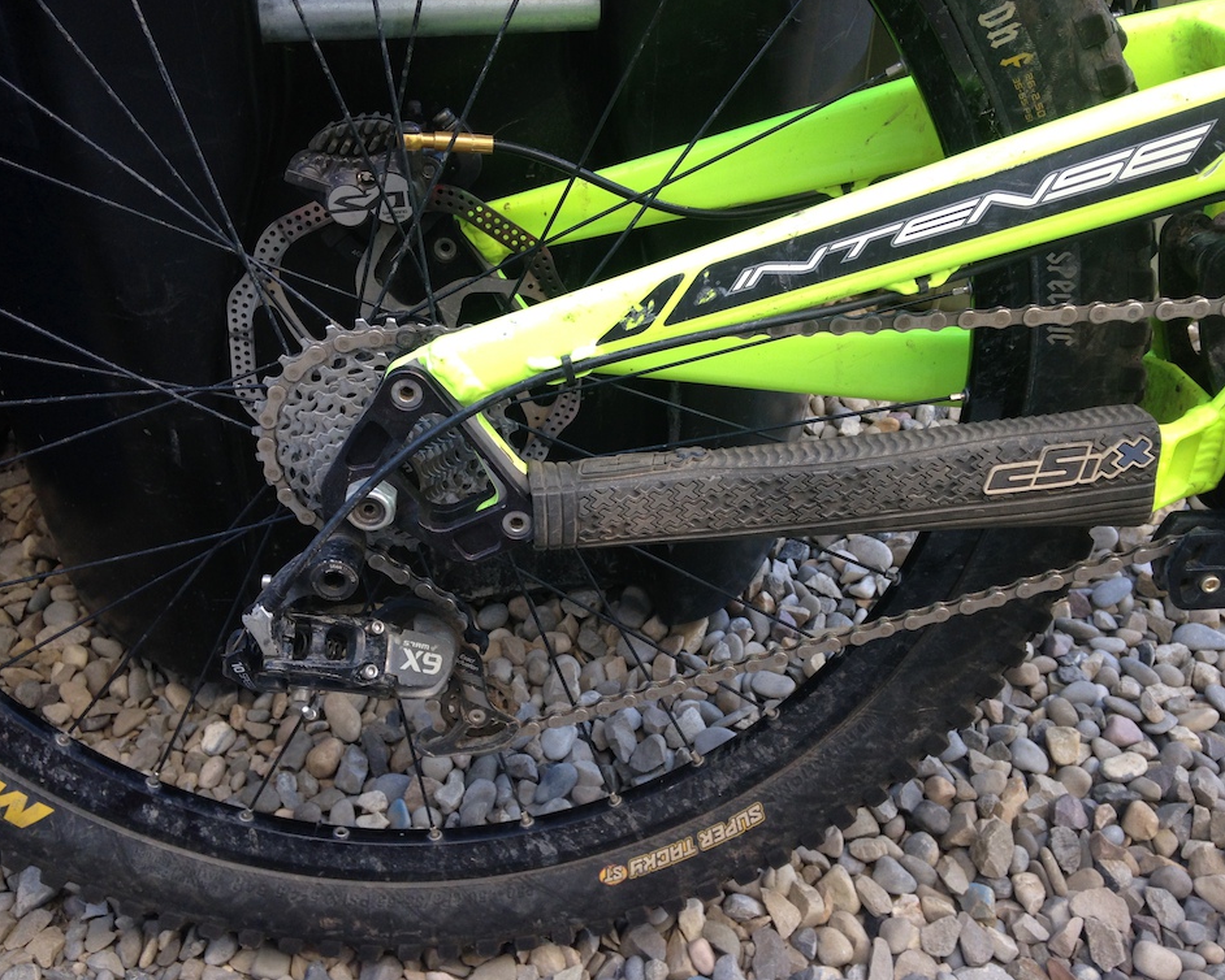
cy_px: 486
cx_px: 611
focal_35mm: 35
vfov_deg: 42.2
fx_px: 1269
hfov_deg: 51.5
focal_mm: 4.12
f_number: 2.4
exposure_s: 1/120
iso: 80
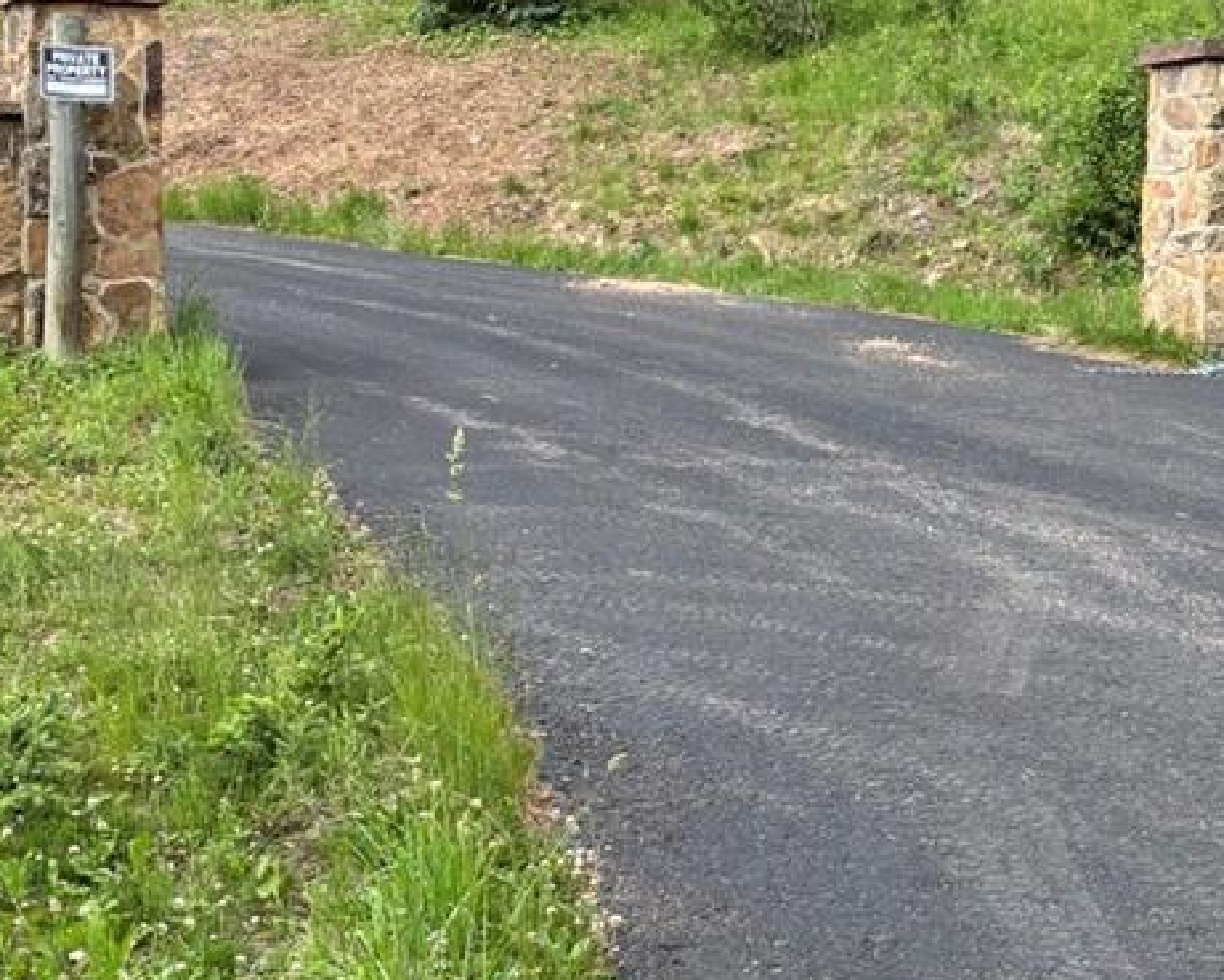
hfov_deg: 28.7
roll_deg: -2.0
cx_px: 560
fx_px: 2391
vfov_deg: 23.2
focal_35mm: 66
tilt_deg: -4.3
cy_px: 483
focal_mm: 5.96
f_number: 1.6
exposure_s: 1/221
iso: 40
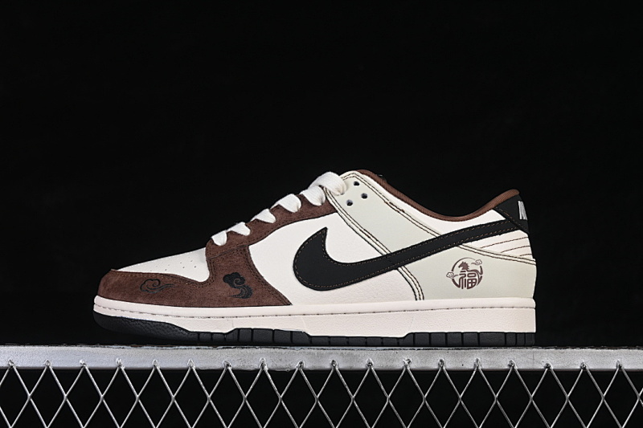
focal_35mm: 75
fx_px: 1339
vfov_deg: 18.2
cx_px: 322
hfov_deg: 27.0
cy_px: 214
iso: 160
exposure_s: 1/80
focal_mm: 50
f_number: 8
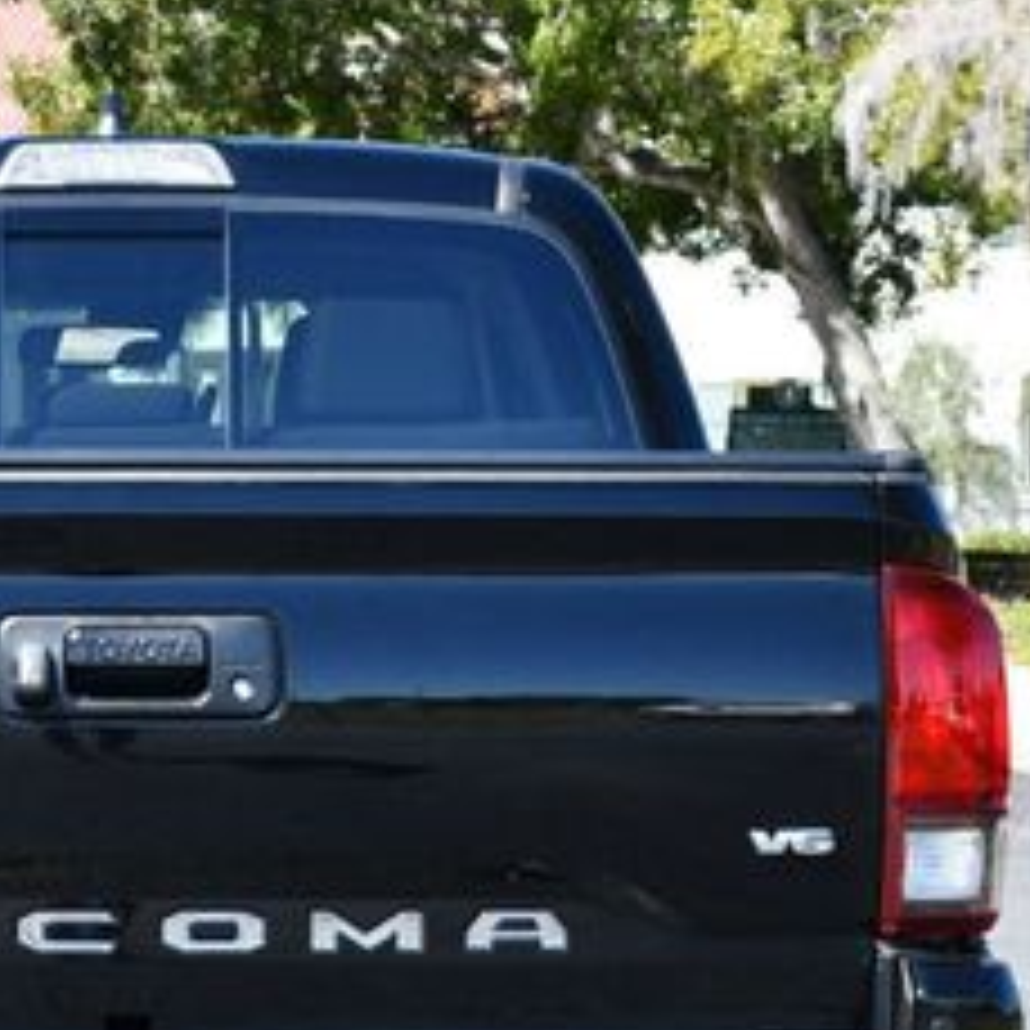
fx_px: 4646
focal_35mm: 138
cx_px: 63
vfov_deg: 12.6
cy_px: 834
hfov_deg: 12.5
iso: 200
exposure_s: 1/250
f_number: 7.1
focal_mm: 29
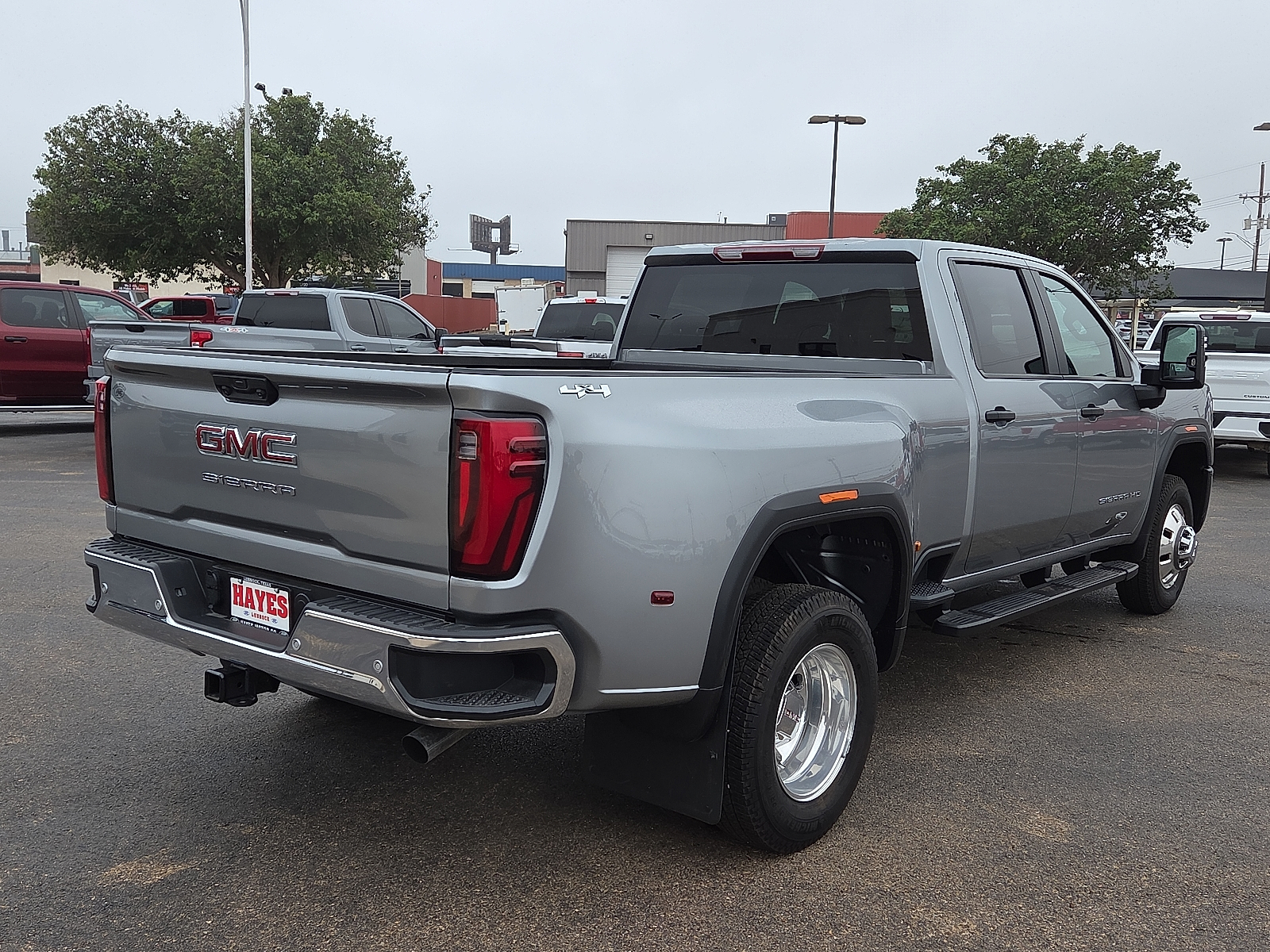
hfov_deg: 54.0
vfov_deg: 41.8
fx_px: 1247
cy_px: 476
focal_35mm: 34
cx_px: 635
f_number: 1.8
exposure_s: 1/909
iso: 76
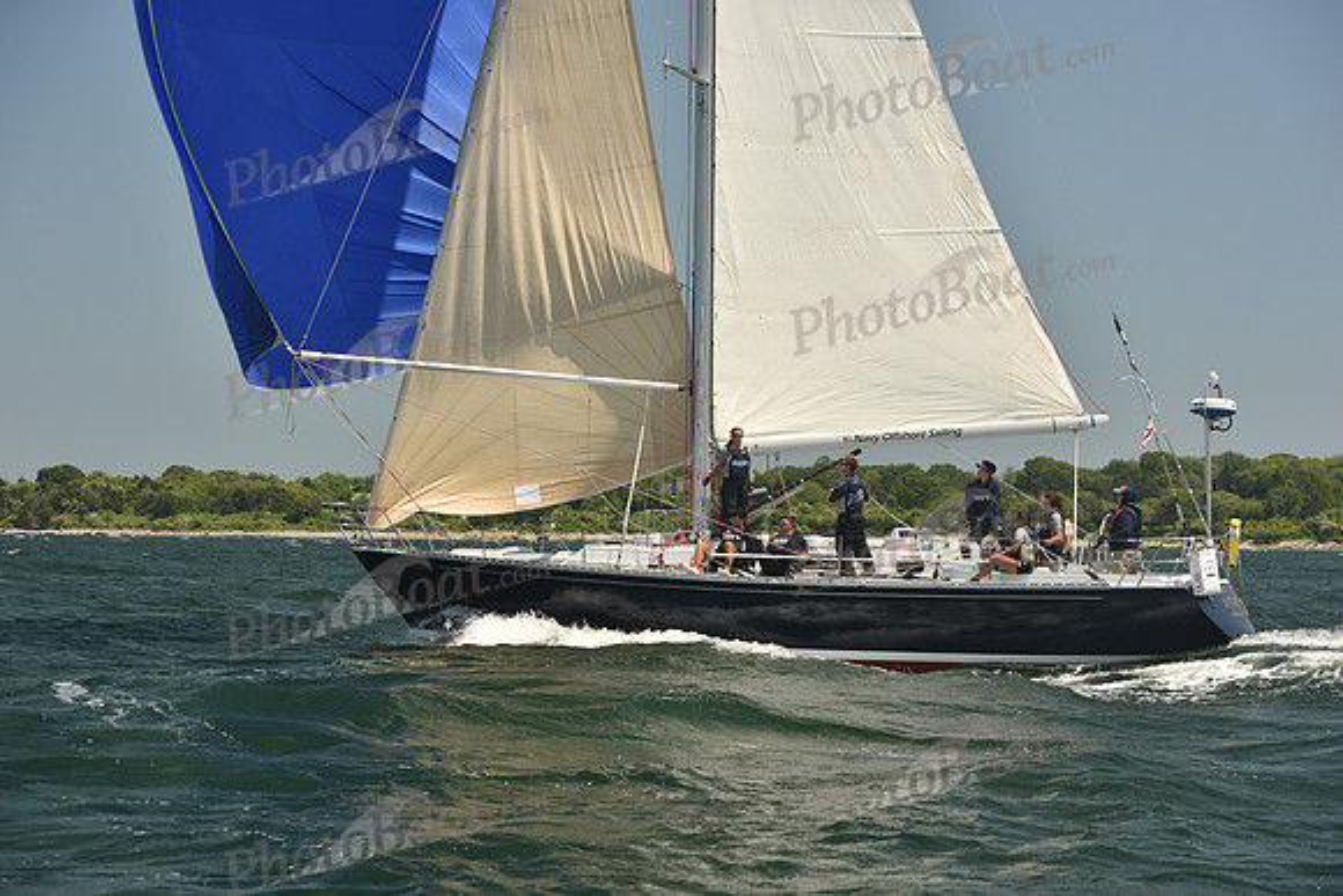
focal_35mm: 70
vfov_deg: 19.5
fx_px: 2612
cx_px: 672
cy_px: 448
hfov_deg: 28.8
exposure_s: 1/640
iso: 250
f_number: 6.3
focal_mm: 70
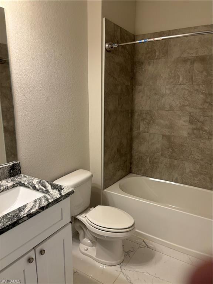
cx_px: 106
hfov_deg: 53.1
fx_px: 213
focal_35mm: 26
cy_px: 142
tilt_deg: -11.5
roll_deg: -2.0
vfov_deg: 67.3
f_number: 1.6
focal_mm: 5.96
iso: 80
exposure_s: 1/60
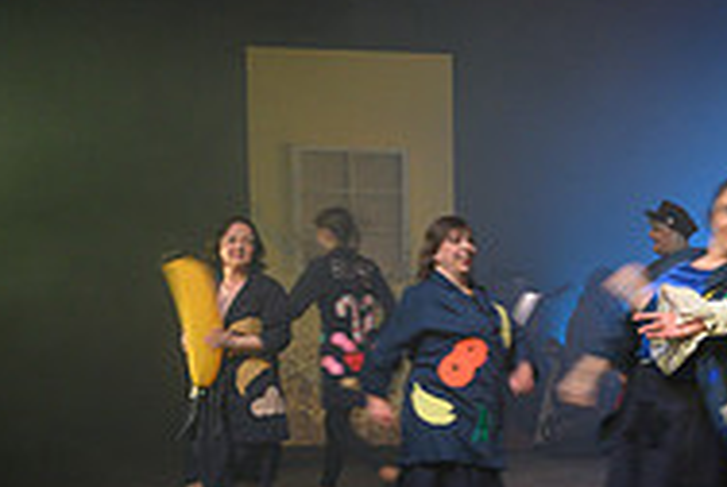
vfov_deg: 18.2
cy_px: 446
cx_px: 820
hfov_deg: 25.2
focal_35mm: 74
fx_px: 1497
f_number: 6.3
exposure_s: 1/40
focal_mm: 24
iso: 800
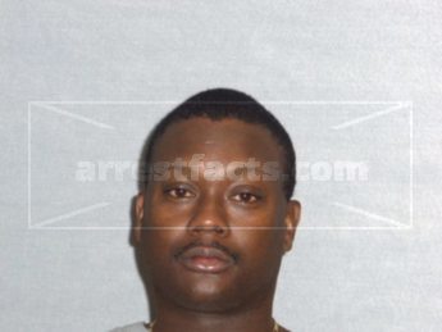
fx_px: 1290
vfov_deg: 14.7
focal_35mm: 101
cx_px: 221
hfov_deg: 19.4
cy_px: 166
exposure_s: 1/125
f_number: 4
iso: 60
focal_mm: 20.7
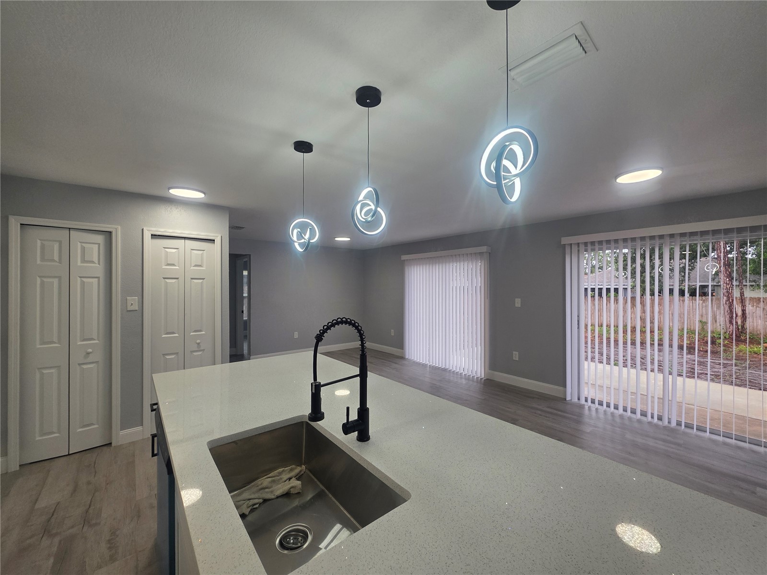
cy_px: 288
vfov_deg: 89.9
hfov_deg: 106.2
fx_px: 288
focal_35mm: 13
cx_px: 384
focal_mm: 2.2
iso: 100
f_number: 1.9
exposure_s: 1/120
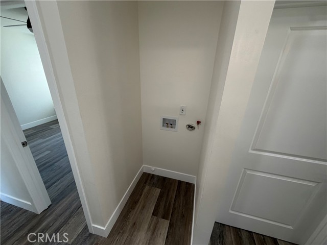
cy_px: 122
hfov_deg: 102.1
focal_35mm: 14
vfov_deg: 85.7
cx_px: 164
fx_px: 132
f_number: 2.2
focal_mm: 2.22
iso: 160
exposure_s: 1/120
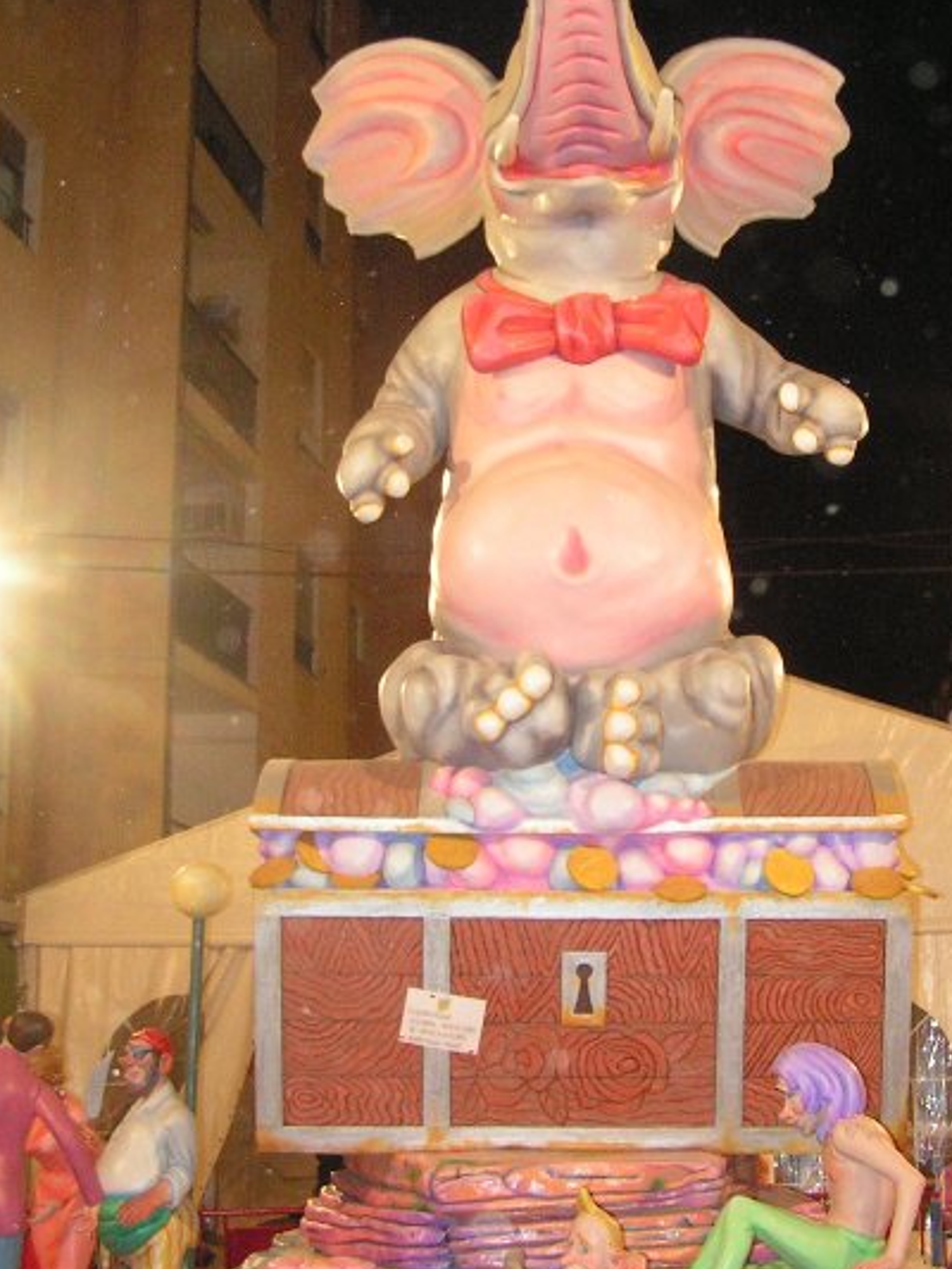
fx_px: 2089
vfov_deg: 33.6
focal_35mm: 57
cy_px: 483
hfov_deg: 25.6
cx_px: 578
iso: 200
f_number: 2.8
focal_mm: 6.3
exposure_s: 1/40
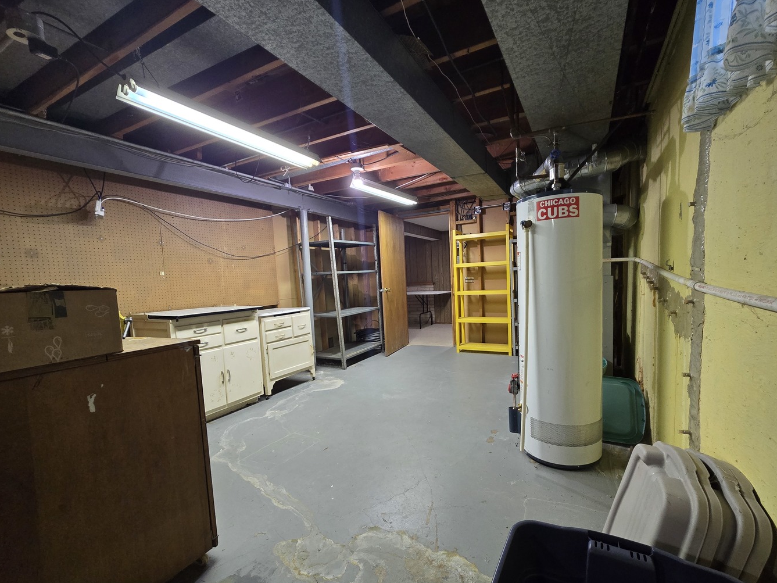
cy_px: 303
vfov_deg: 85.6
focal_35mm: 14
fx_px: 314
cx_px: 413
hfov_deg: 101.9
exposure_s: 1/60
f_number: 2.2
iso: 320
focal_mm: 2.2
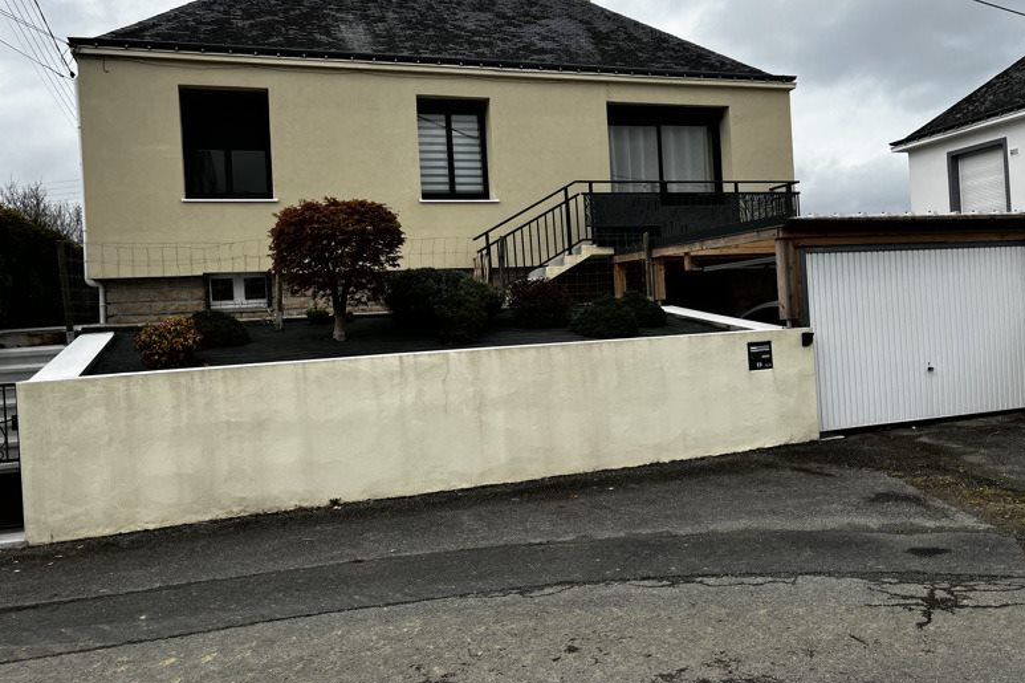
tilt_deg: -0.4
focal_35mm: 28
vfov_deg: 46.3
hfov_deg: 65.5
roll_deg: +3.1
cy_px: 302
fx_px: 797
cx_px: 520
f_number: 1.6
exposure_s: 1/3135
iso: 50
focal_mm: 5.1
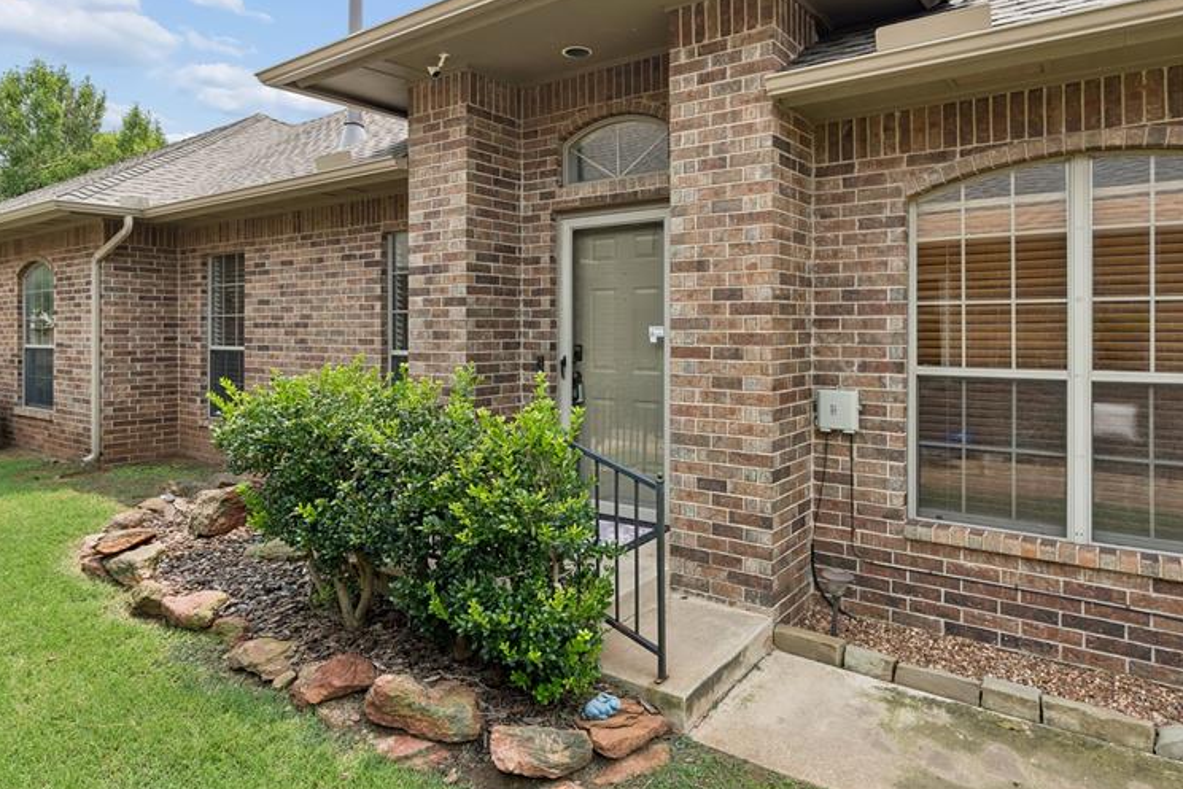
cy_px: 329
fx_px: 723
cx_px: 600
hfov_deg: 78.6
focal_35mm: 22
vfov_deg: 56.9
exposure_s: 1/250
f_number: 8
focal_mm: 16
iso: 200
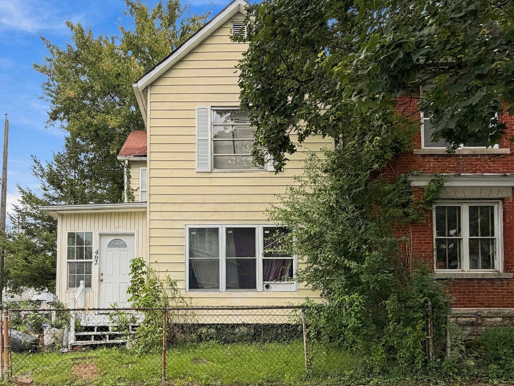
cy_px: 208
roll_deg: -0.1
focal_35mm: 19
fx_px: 282
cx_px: 228
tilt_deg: +2.7
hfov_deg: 84.3
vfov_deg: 68.6
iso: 40
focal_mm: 2.2
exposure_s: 1/169
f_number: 2.2
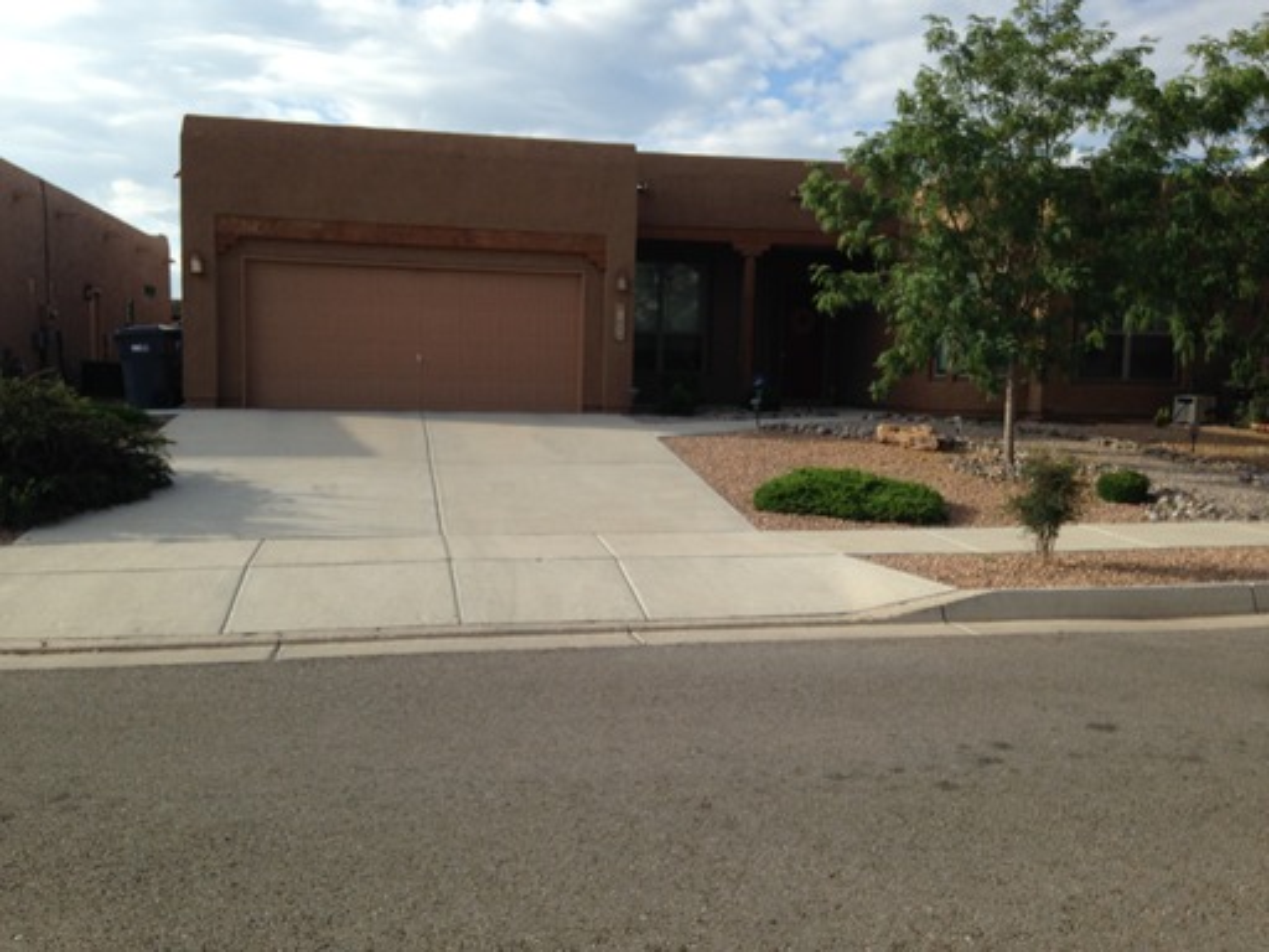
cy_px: 476
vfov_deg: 42.9
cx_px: 634
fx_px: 1210
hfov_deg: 55.4
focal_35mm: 33
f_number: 2.4
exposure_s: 1/1178
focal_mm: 4.12
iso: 50
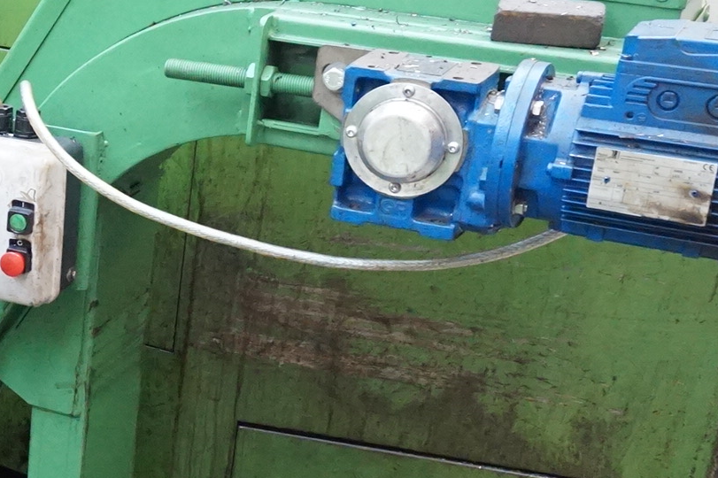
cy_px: 297
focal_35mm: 81
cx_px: -264
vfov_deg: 16.8
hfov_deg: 22.0
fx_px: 1615
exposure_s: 1/60
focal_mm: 16
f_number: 3.5
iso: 3200
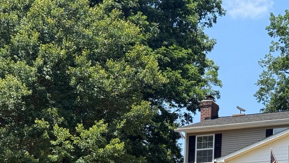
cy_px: 193
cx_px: 312
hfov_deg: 17.6
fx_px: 904
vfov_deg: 10.1
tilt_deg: +11.9
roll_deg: -0.8
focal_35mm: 118
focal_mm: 6.76
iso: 64
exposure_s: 1/2865
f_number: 1.78
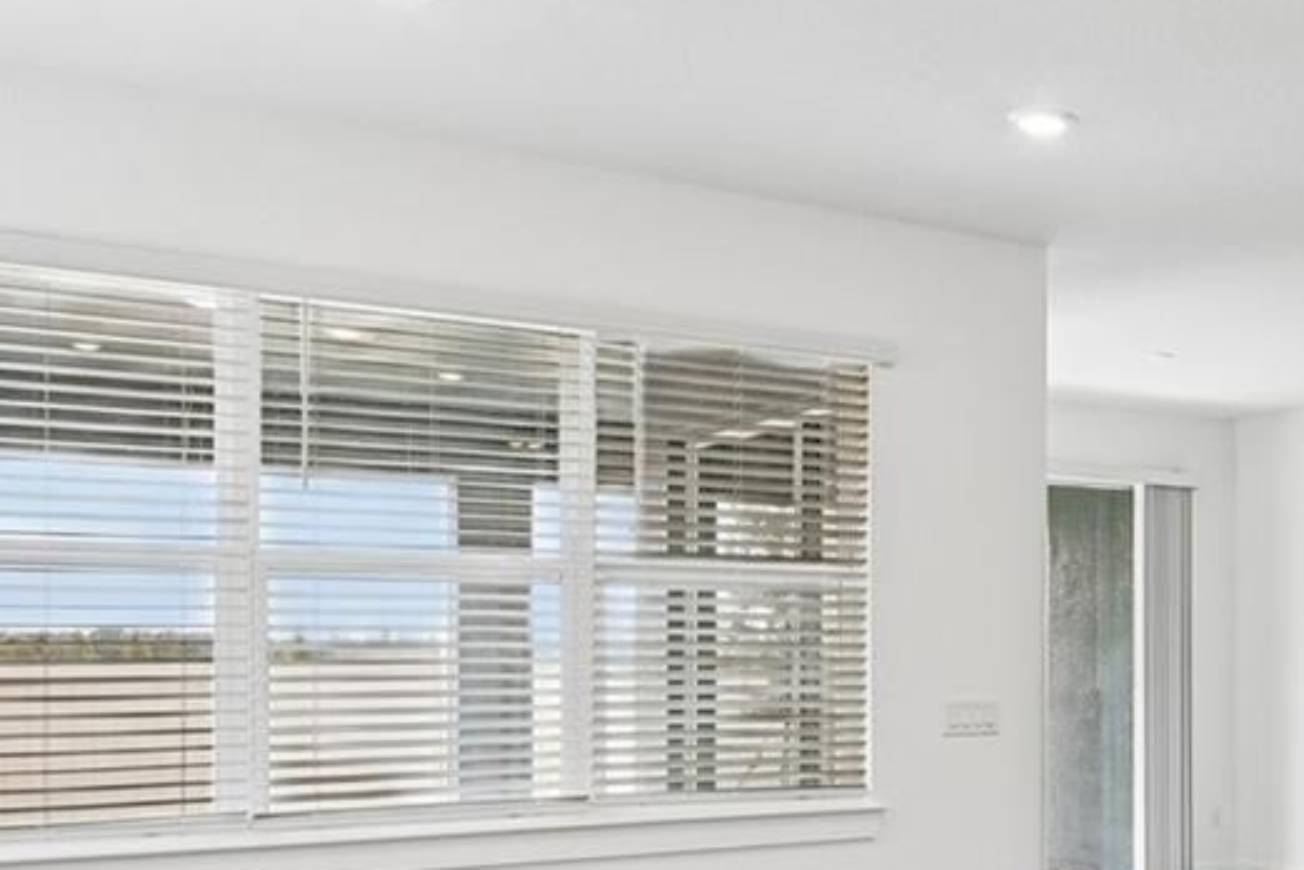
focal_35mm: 49
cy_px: 638
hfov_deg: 36.8
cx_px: 1259
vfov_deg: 27.2
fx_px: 1775
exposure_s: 1/40
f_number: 8
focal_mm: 16
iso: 400
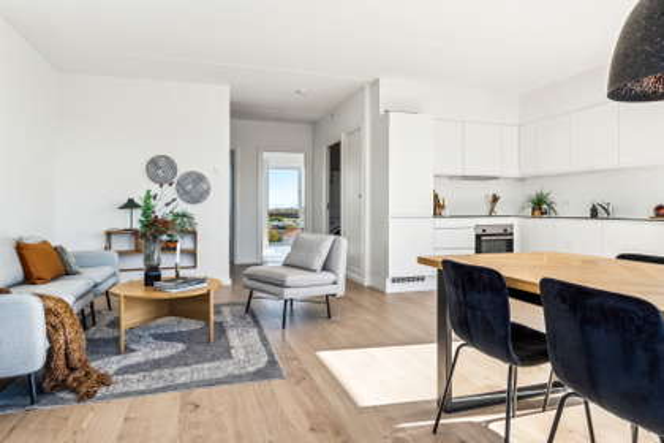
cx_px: 332
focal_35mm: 21
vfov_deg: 59.5
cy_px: 222
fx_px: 387
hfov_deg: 81.2
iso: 200
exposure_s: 1/80
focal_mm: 14
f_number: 8
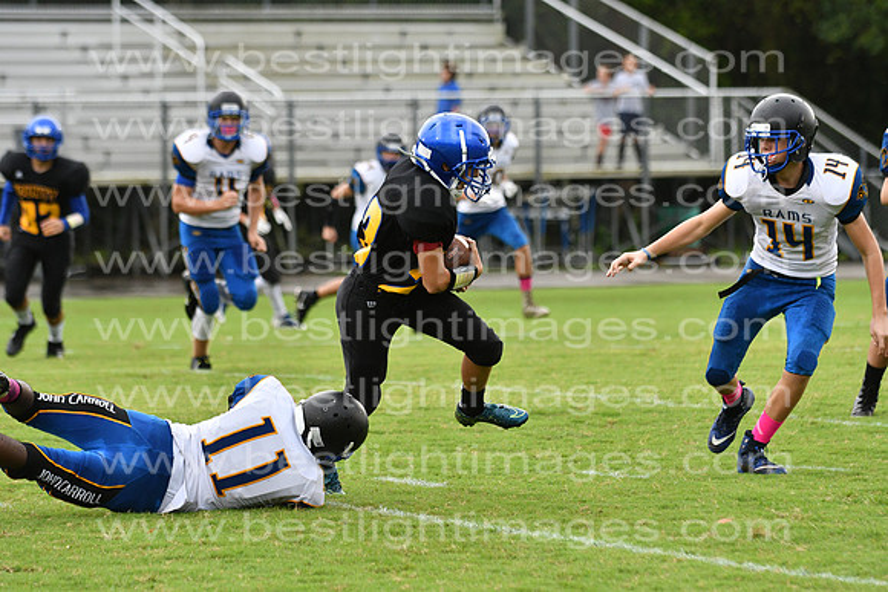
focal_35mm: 210
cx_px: 444
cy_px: 296
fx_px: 5181
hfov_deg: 9.8
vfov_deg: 6.5
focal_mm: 140
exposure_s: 1/2500
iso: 800
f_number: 3.5
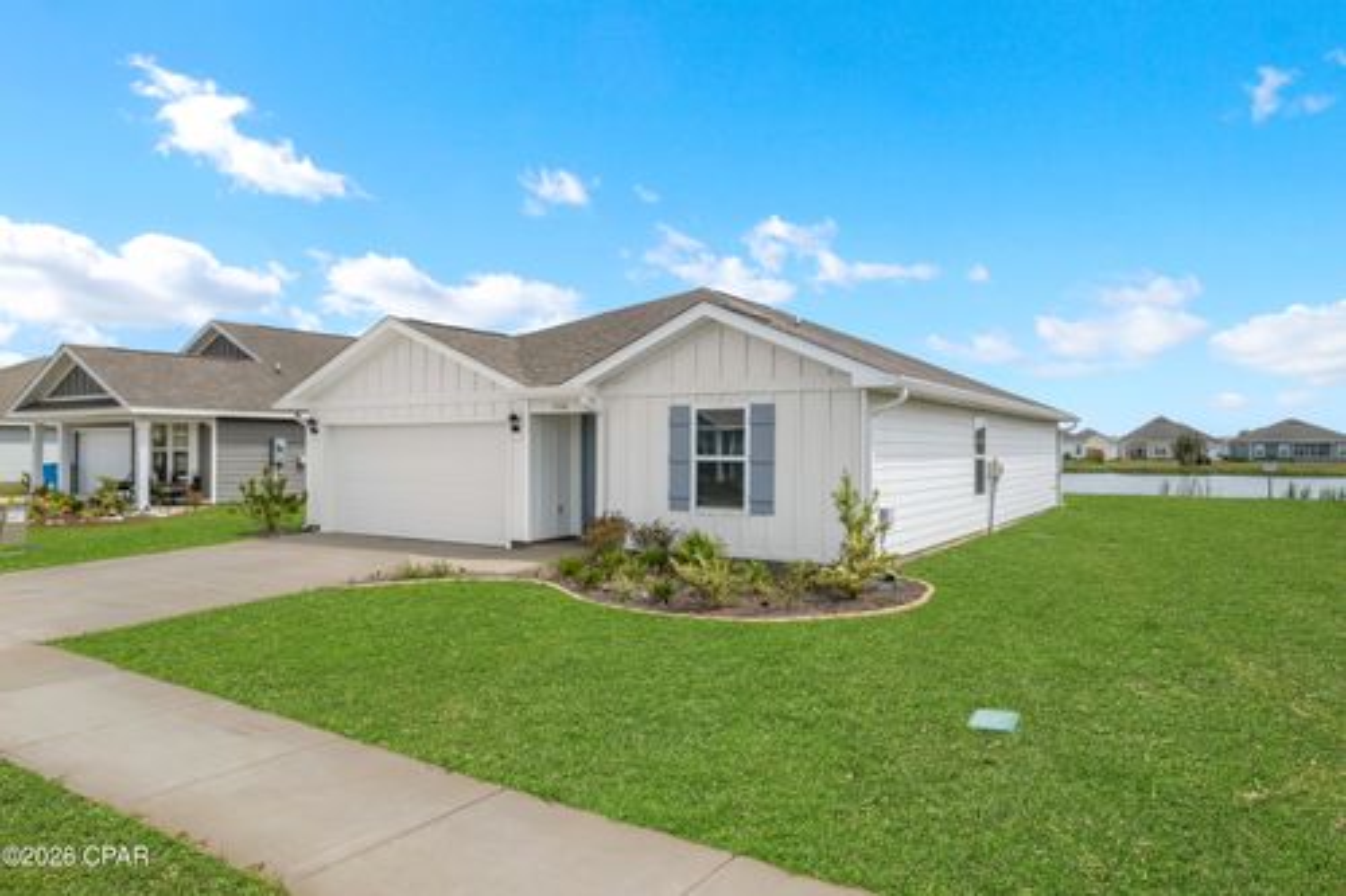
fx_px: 822
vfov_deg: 57.2
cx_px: 673
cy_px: 448
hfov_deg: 78.6
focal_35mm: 22
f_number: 2.8
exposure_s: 1/2500
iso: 100
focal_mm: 8.38
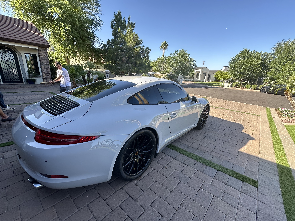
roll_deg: -3.1
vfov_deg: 81.6
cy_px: 118
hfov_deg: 98.2
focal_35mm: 15
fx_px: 128
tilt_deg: -17.5
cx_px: 144
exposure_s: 1/371
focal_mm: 2.22
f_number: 2.2
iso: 40
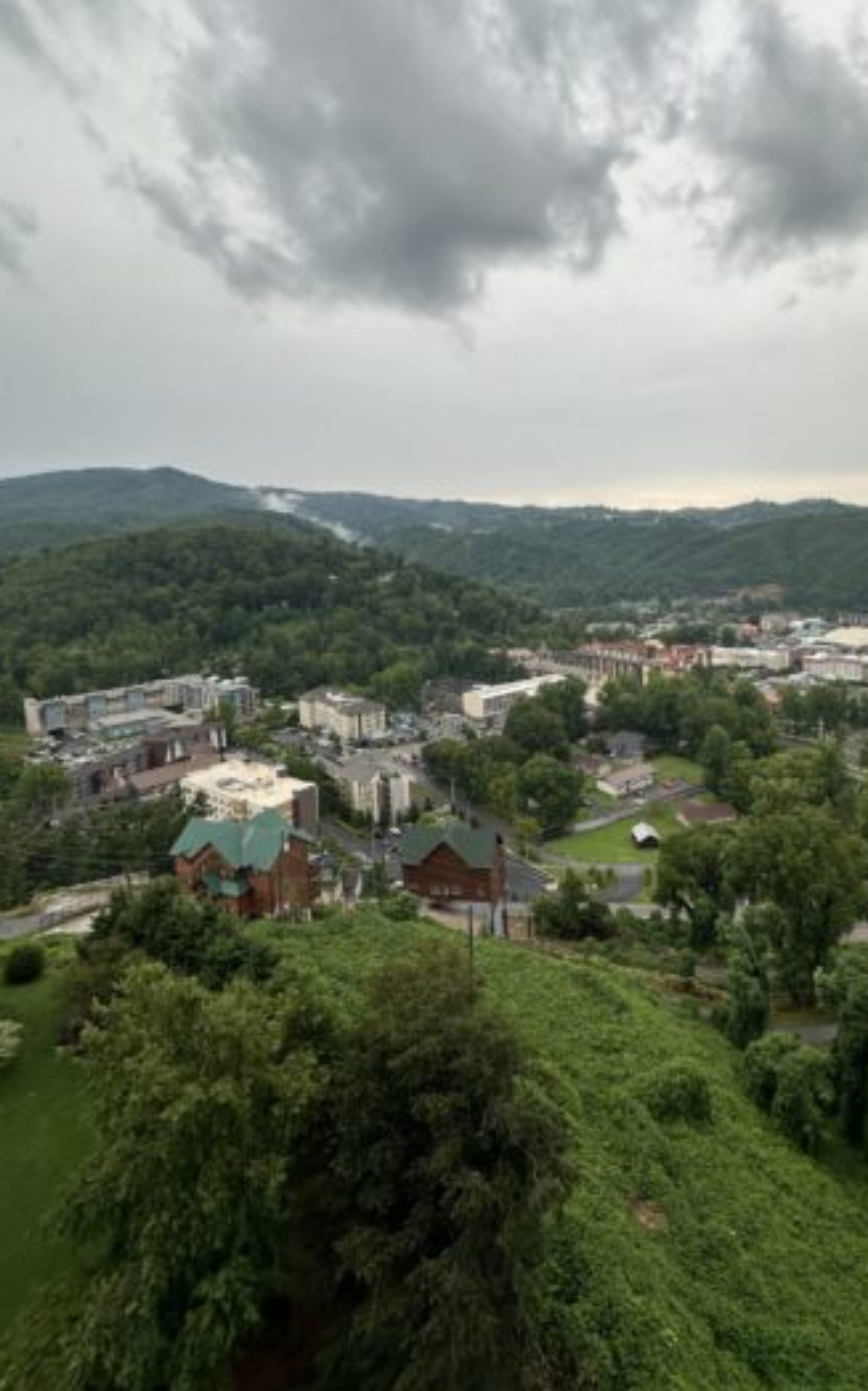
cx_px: 560
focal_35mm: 17
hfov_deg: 66.6
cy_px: 597
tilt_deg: -4.7
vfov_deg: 93.8
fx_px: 644
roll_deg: +0.3
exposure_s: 1/264
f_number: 2.2
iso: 40
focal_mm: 2.22
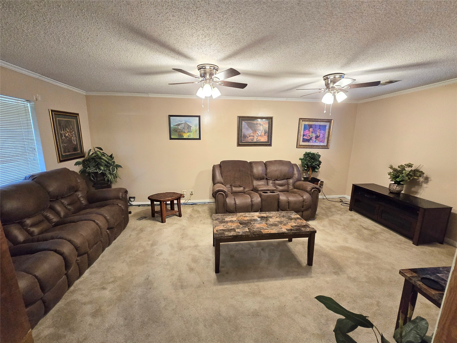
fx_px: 172
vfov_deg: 89.9
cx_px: 228
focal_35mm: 13
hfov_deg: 106.2
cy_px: 172
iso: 640
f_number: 2.2
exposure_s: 1/60
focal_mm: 2.2
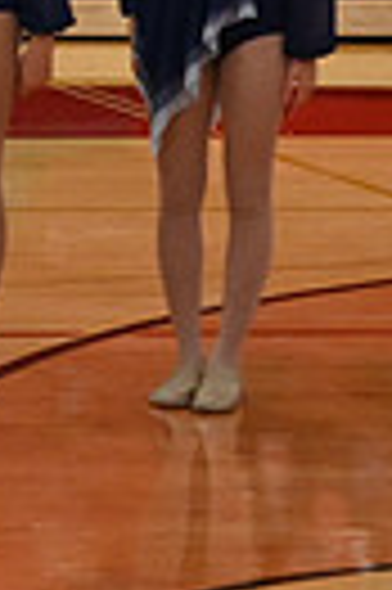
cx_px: -852
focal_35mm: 652
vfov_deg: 3.2
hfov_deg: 2.1
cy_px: -119
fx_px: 10677
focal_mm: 98
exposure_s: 1/400
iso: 5000
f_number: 4
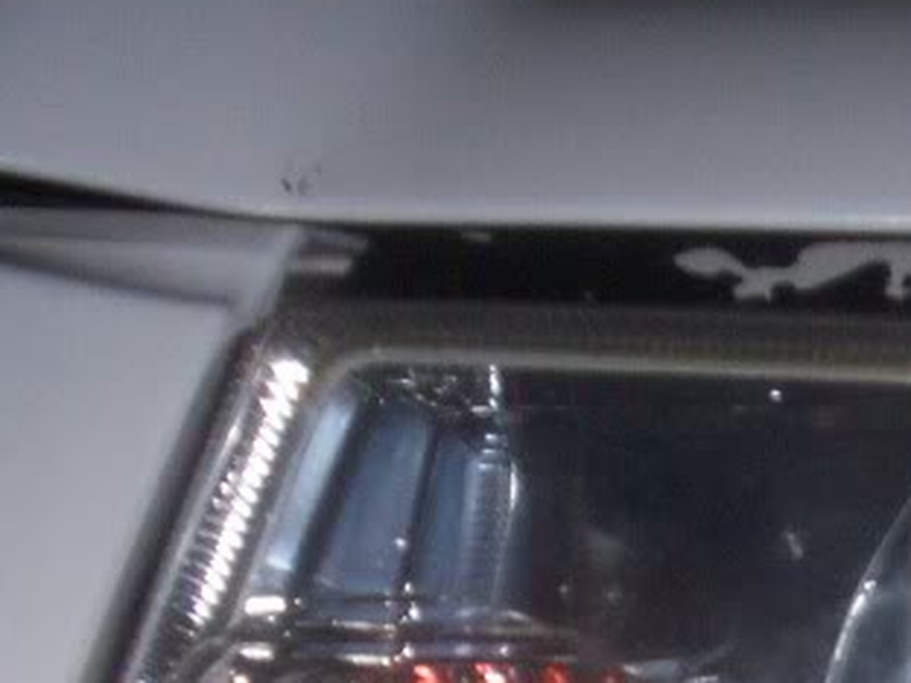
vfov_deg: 11.9
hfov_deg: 16.0
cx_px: 1092
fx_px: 3105
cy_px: 1083
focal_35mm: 118
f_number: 4.5
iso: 140
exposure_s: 1/64
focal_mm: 5.9
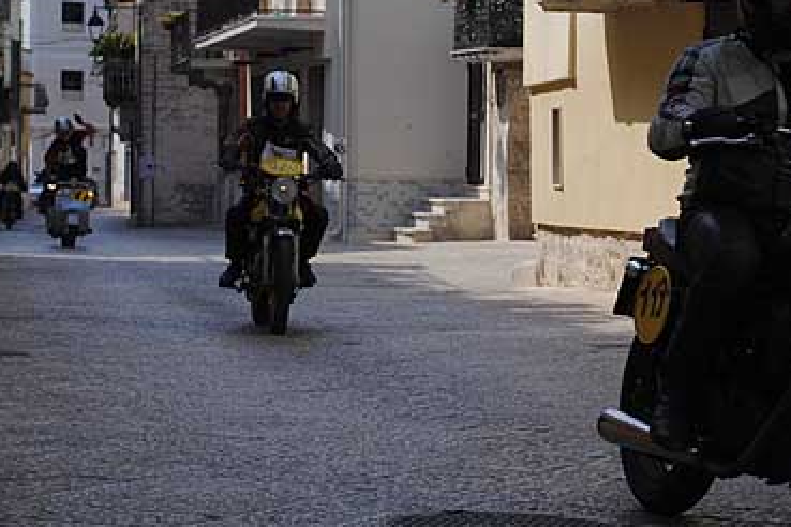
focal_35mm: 109
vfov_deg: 12.6
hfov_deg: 18.8
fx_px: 2387
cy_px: 257
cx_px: 487
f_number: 5.6
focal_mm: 55
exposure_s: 1/1000
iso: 200
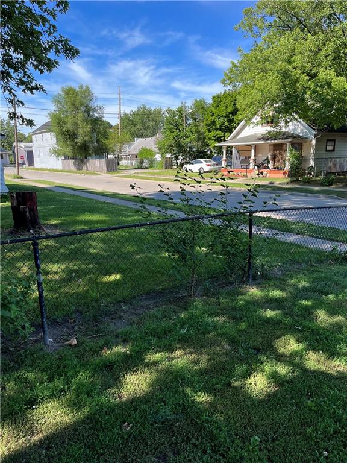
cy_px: 232
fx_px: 348
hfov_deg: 53.1
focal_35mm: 26
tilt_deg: -11.6
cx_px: 174
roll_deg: +3.8
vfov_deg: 67.3
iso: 50
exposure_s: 1/1339
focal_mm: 5.1
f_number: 1.6
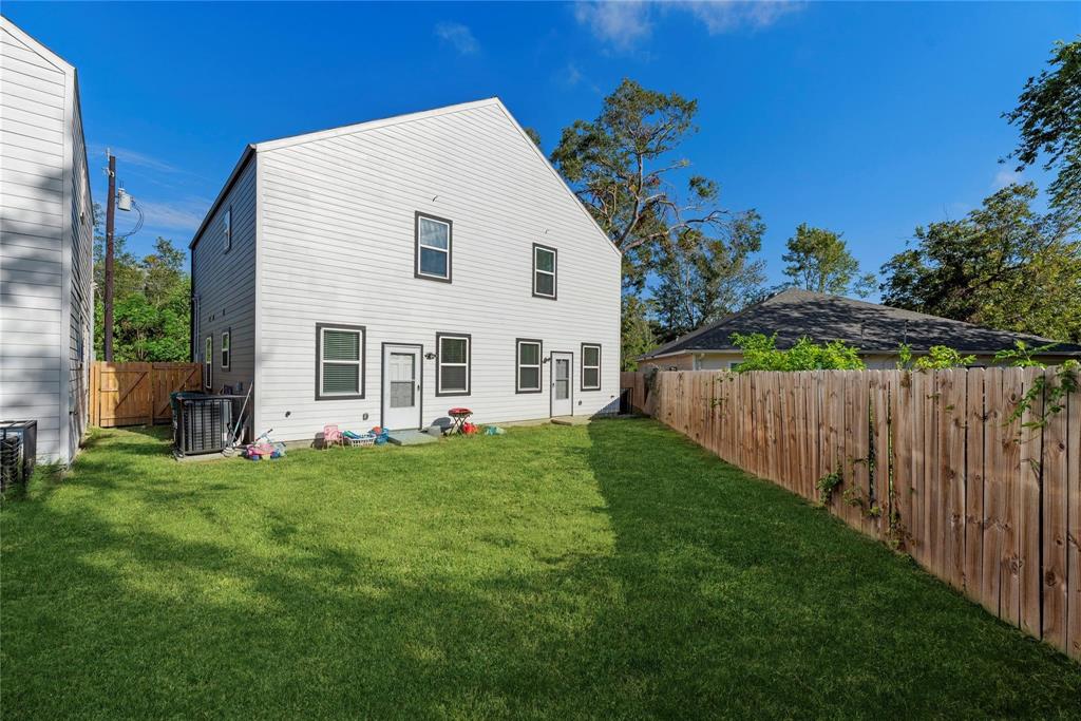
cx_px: 540
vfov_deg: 81.2
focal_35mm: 14
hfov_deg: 104.2
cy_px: 360
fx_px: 420
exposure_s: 1/640
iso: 100
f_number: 8
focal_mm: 14
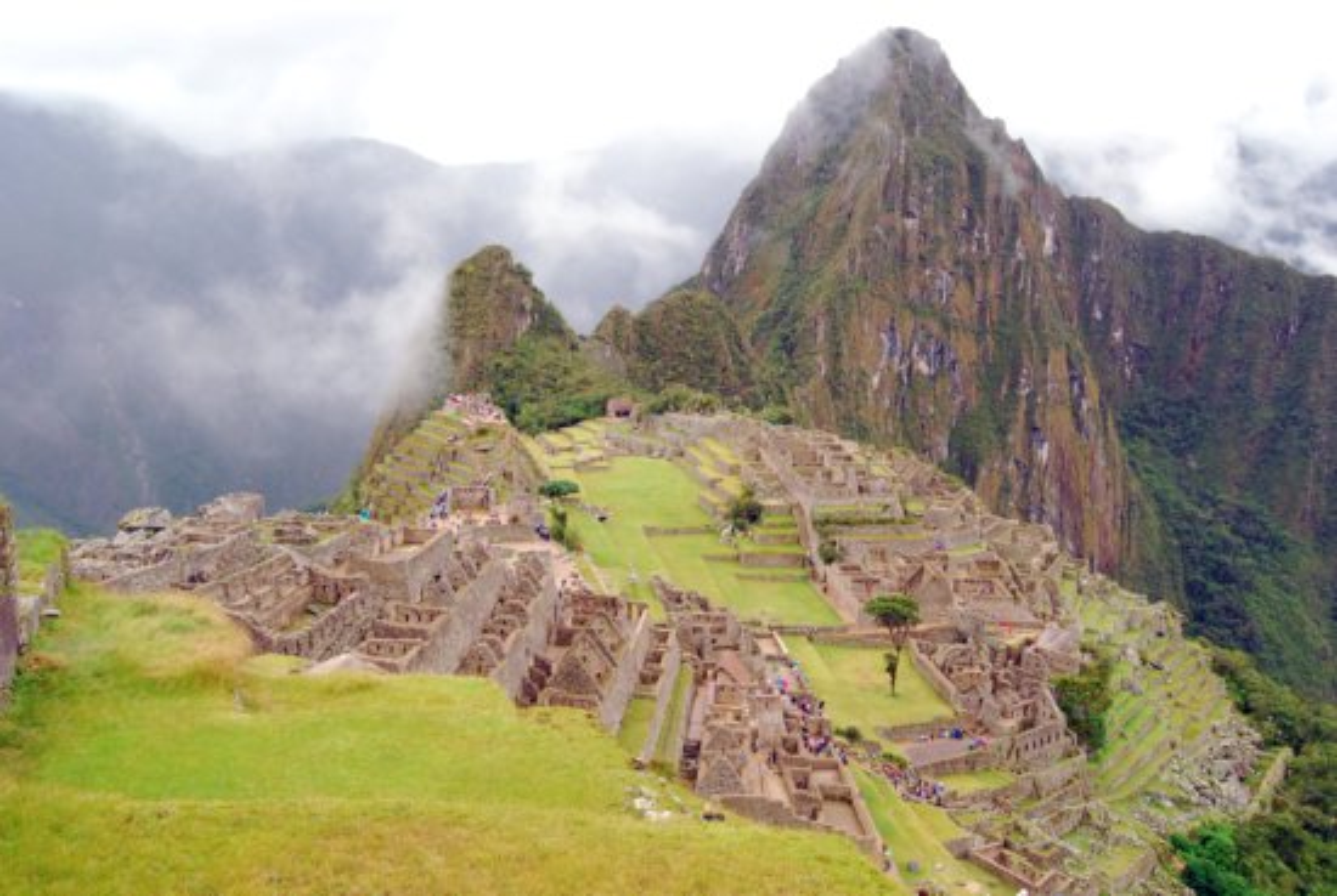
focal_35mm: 30
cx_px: 668
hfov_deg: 61.8
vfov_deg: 43.8
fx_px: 1116
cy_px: 448
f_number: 9
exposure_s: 1/100
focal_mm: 20
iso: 200
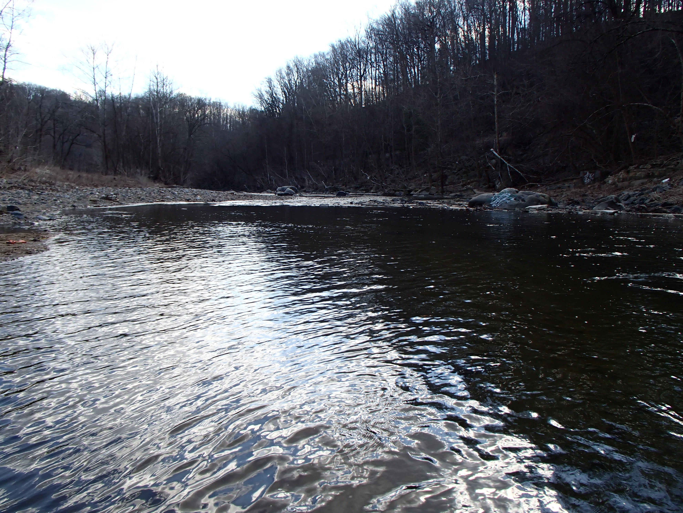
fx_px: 552
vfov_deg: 49.7
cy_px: 256
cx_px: 342
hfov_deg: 63.4
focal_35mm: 28
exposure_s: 1/250
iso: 100
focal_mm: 5
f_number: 3.9
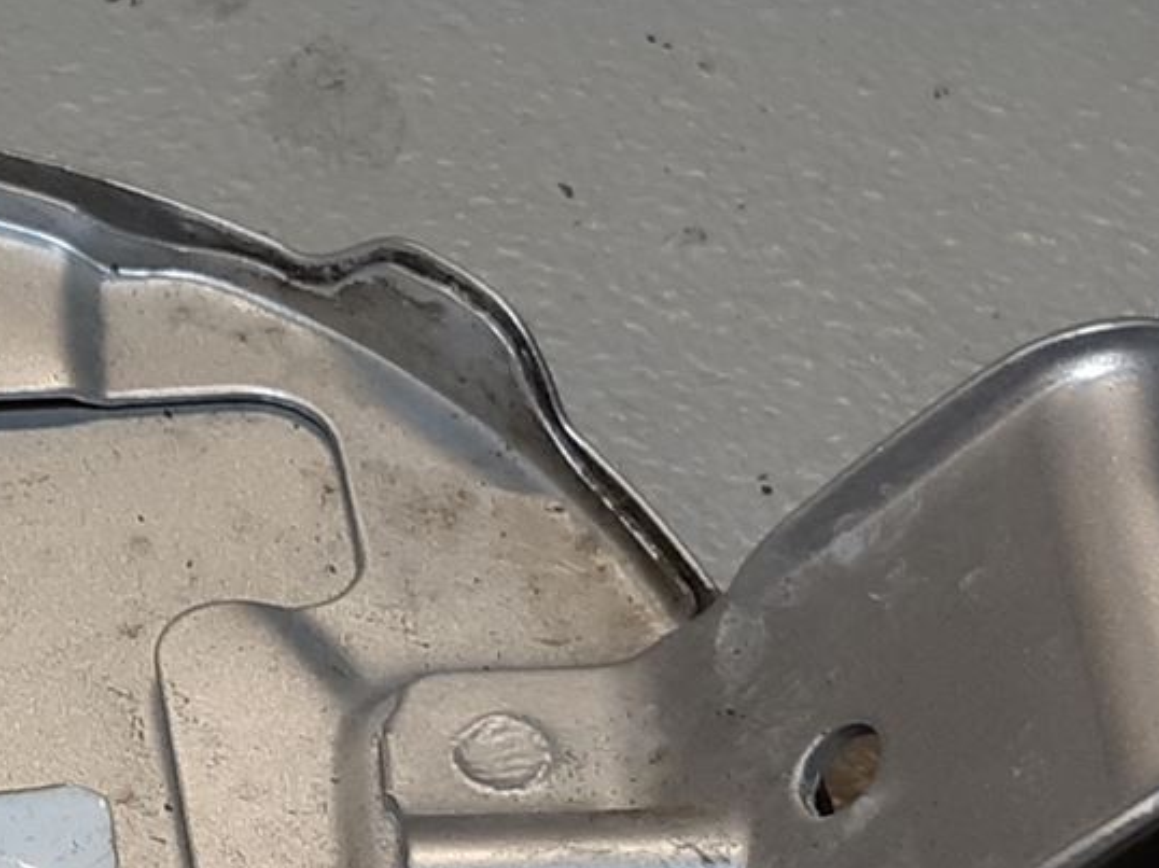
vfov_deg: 14.5
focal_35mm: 99
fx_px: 3313
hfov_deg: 19.4
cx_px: 41
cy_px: 991
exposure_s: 1/100
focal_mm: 3.93
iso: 40
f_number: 1.7
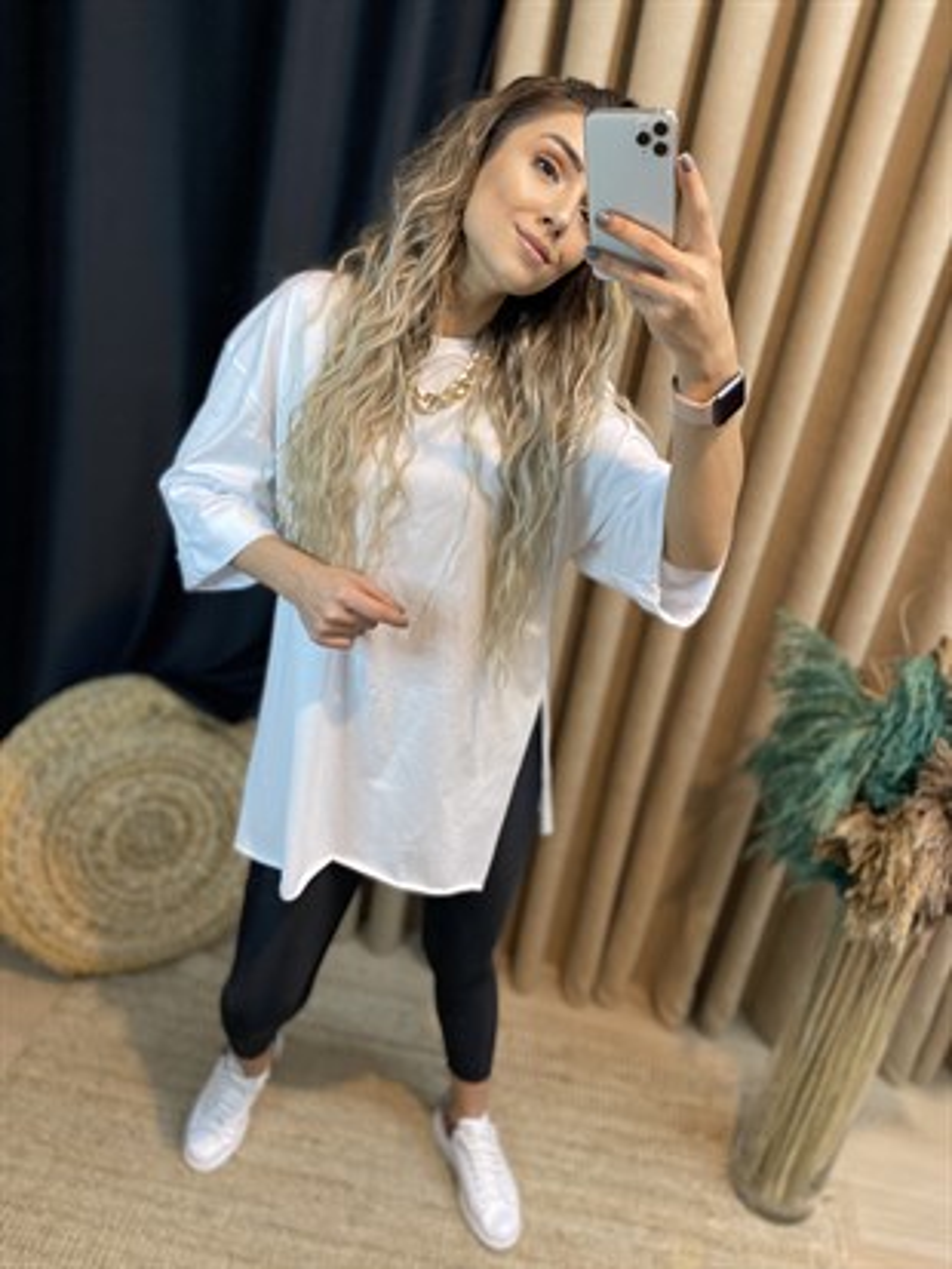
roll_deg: -8.8
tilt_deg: -30.2
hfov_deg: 53.1
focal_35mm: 26
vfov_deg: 67.3
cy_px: 634
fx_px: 953
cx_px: 476
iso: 125
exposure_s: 1/50
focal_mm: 4.25
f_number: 1.8
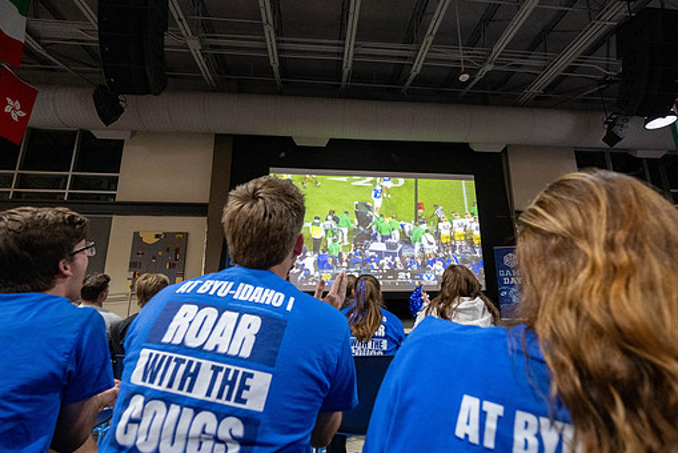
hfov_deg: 93.2
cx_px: 349
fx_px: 320
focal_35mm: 17
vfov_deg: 70.5
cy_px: 235
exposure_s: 1/250
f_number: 4
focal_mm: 14
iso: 6400
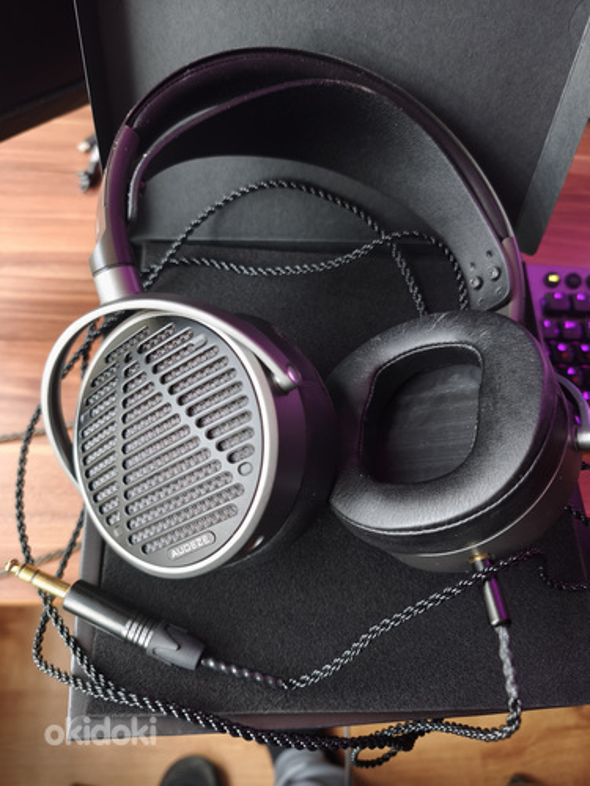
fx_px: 523
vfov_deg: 73.9
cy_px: 393
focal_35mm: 23
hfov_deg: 58.9
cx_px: 295
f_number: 1.6
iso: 1250
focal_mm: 6.57
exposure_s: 1/25
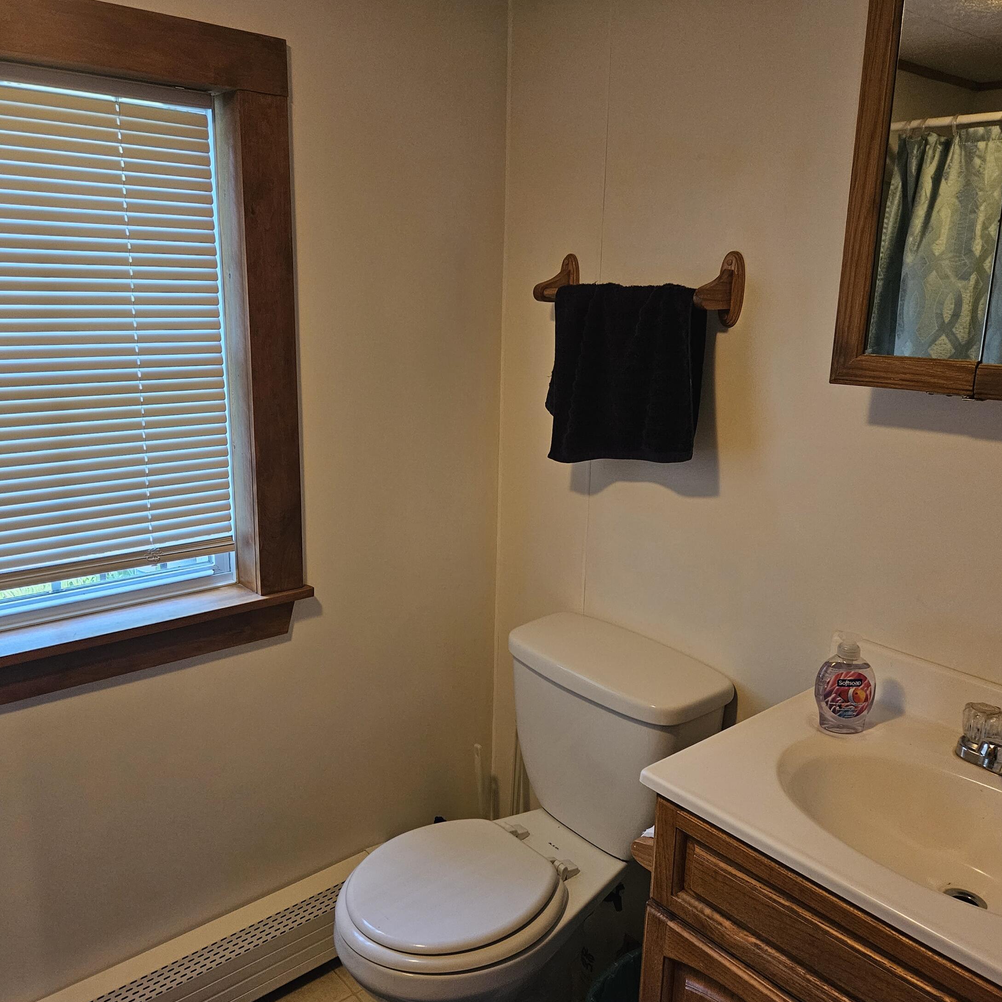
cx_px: 491
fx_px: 917
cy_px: 501
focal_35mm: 28
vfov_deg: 57.3
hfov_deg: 57.3
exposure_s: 1/120
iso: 800
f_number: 1.8
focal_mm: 5.4
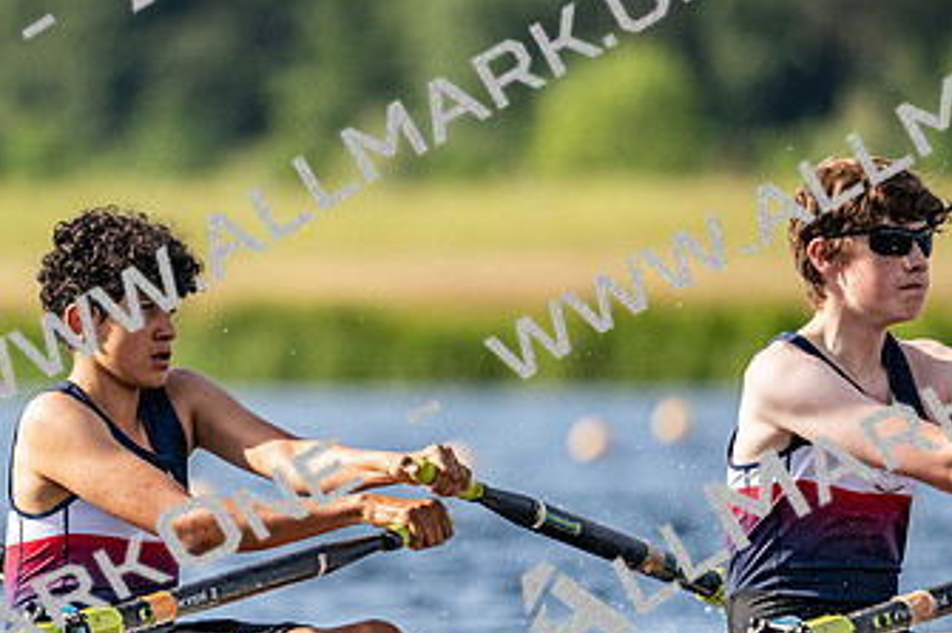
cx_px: 278
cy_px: 427
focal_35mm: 693
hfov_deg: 3.0
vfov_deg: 2.0
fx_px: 18316
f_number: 4.5
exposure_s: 1/2500
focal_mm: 400
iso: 400
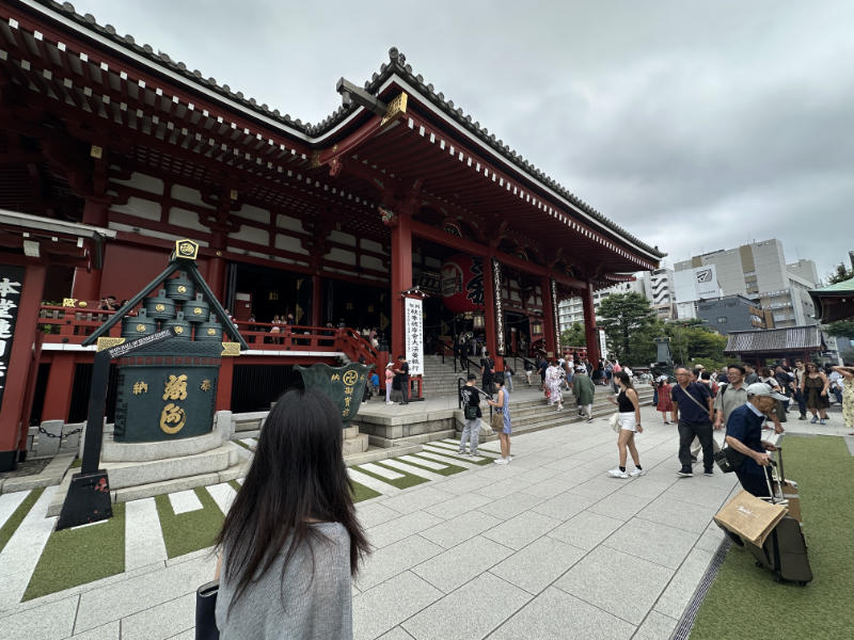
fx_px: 345
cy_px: 320
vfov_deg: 85.7
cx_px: 427
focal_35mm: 14
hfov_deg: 102.1
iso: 50
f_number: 2.2
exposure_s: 1/1043
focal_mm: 2.2
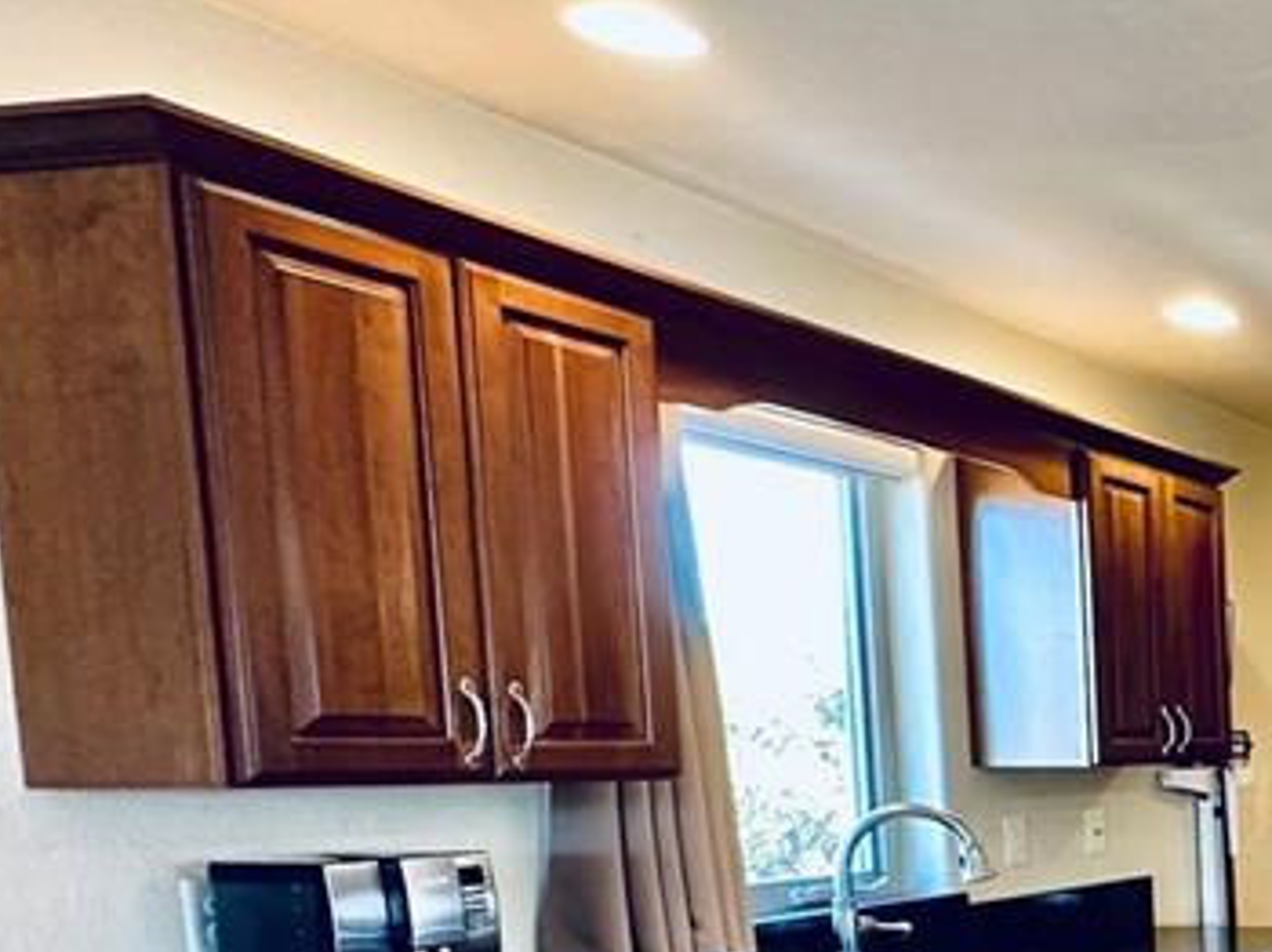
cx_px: 1832
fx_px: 1506
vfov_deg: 33.2
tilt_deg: -3.7
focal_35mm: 41
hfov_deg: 30.2
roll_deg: +0.4
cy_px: 867
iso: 250
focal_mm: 2.22
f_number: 2.2
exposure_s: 1/60
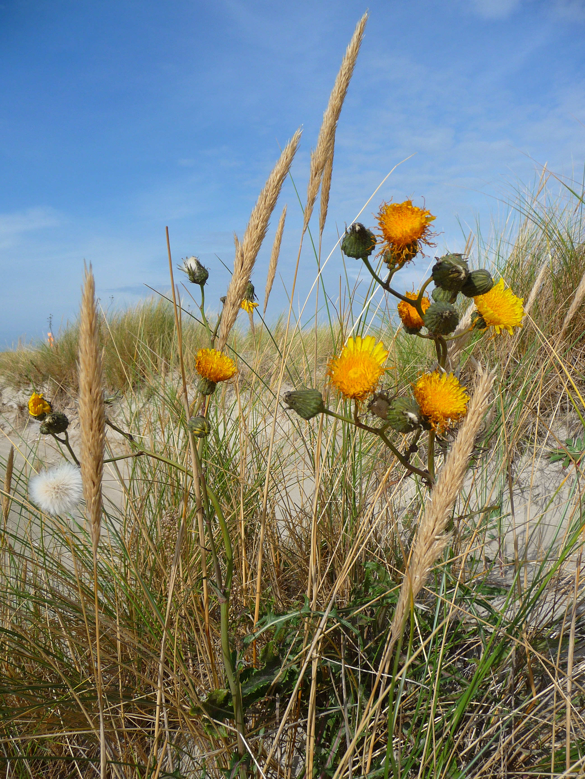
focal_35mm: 28
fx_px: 631
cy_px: 390
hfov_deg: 49.7
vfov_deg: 63.4
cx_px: 292
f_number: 8
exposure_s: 1/320
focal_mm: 4.7
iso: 100
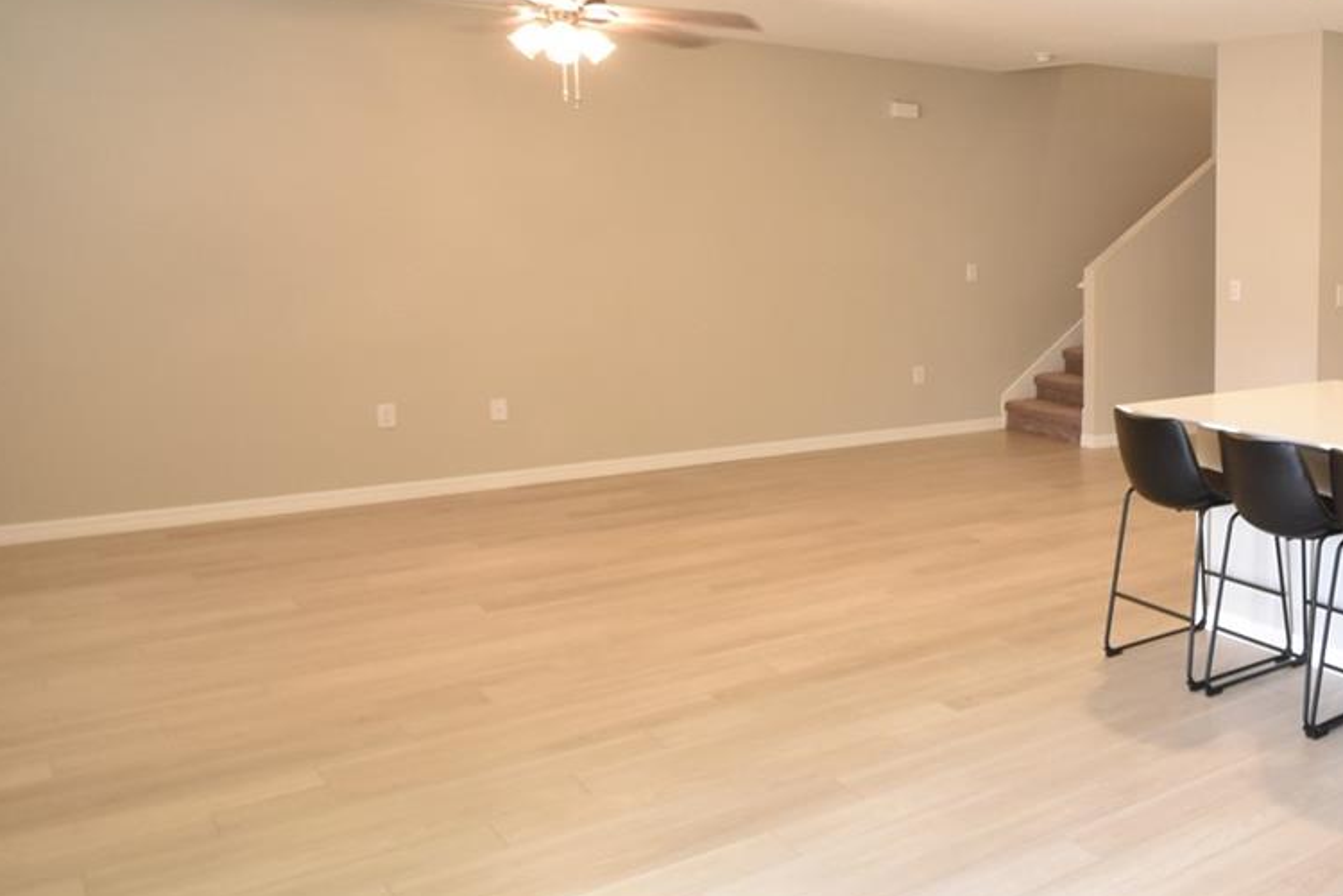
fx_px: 1194
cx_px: 1366
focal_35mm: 32
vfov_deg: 40.8
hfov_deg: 47.7
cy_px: 328
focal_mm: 10
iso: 800
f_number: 3.5
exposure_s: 1/45
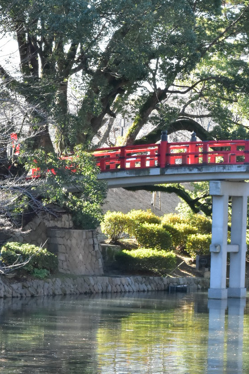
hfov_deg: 5.5
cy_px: 247
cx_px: 173
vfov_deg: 8.3
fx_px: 2584
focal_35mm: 249
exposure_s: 1/125
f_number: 16
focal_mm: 85
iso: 1250
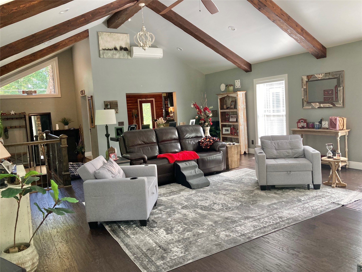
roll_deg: +2.7
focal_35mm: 28
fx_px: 293
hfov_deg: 63.4
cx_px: 181
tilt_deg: -4.3
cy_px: 136
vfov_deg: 49.7
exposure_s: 1/60
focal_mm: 3.99
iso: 100
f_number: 1.8
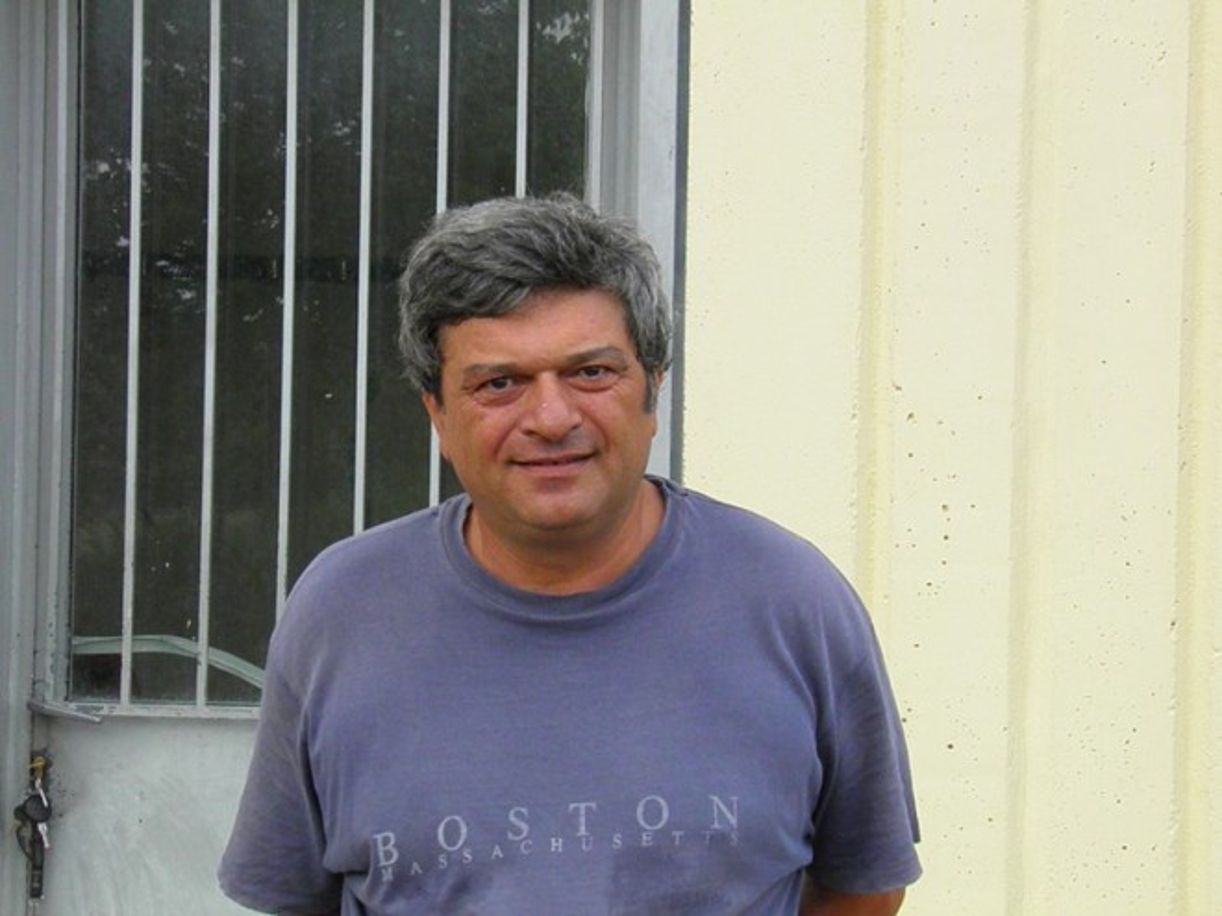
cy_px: 458
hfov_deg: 23.3
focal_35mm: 84
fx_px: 2965
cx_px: 611
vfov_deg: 17.6
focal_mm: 15.2
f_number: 5.6
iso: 500
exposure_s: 1/250
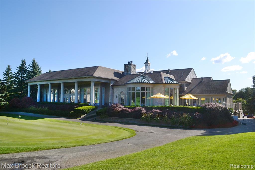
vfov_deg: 47.9
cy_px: 85
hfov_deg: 67.4
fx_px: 191
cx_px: 128
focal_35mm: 27
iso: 400
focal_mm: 18
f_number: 11
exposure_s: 1/500
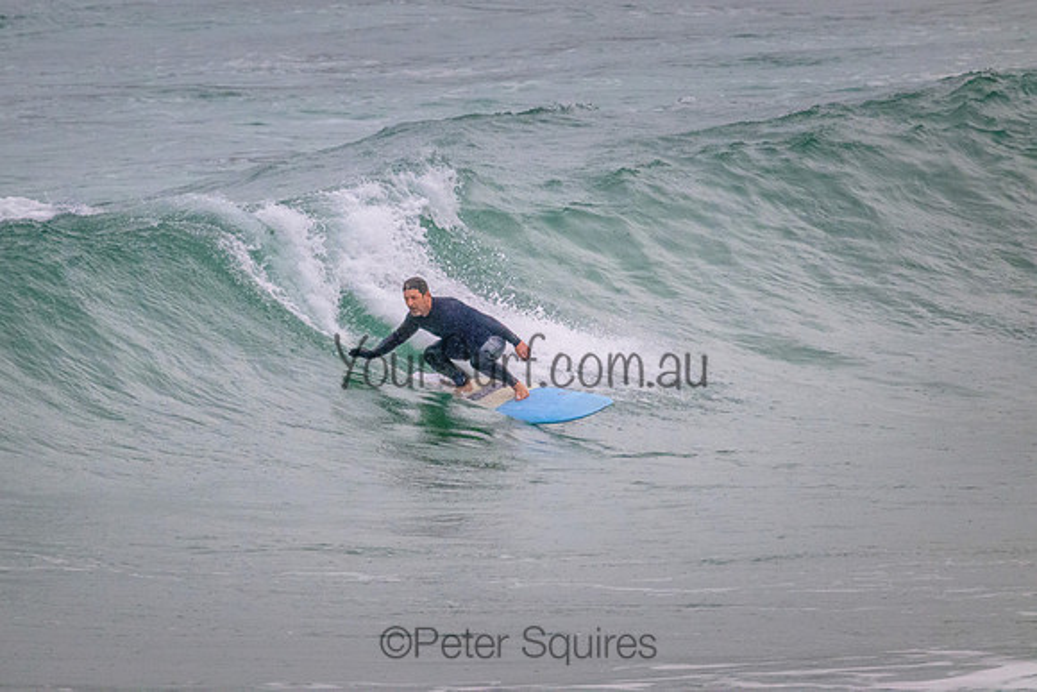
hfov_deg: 2.4
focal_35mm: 870
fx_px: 25069
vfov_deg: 1.6
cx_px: 473
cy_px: 316
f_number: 11
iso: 6400
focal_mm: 800
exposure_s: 1/1250
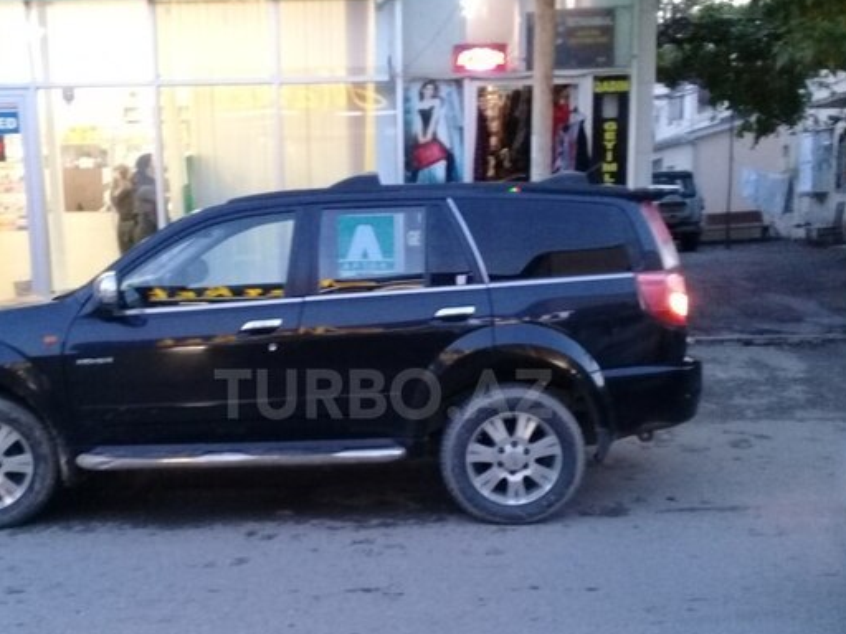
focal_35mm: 40
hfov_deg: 46.7
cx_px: 383
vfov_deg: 35.8
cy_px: 394
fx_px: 978
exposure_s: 1/15
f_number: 2.2
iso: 200
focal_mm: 3.3
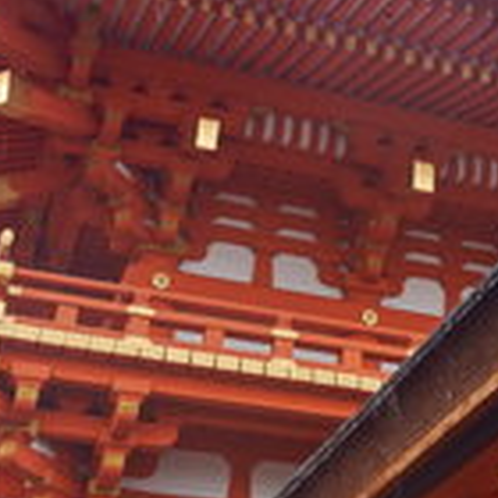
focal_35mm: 68
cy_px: 69
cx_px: 377
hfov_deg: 25.0
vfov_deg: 24.8
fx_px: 1107
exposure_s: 1/100
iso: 125
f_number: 5.6
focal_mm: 10.4
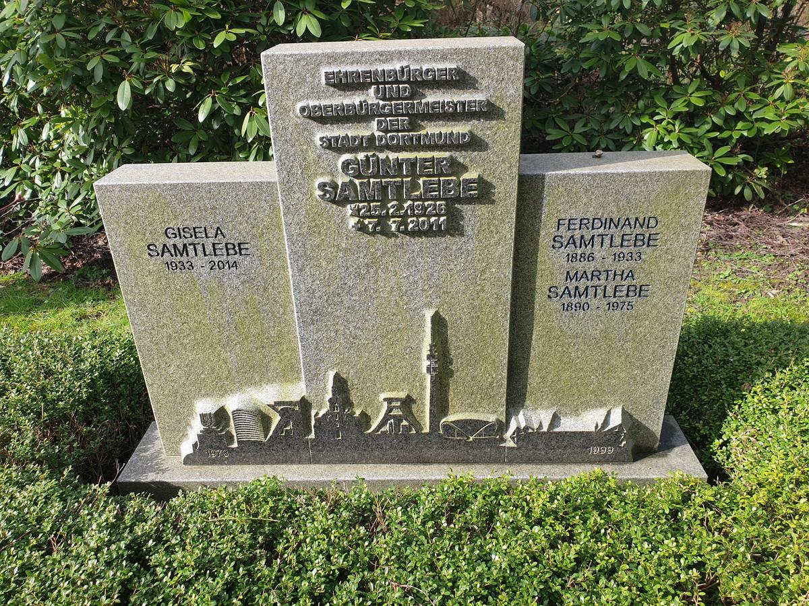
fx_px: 608
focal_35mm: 26
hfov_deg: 67.3
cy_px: 303
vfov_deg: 53.1
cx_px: 404
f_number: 2.4
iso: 50
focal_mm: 4.3
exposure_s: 1/337
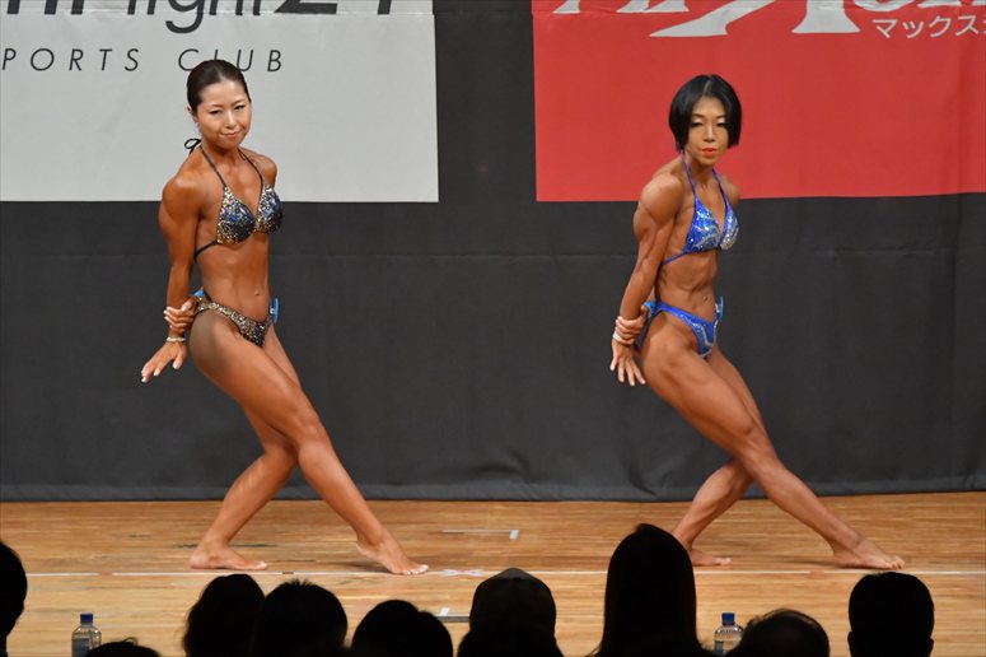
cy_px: 328
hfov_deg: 6.9
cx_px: 493
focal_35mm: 300
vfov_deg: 4.6
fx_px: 8213
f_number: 5.6
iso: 7200
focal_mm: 200
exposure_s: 1/400
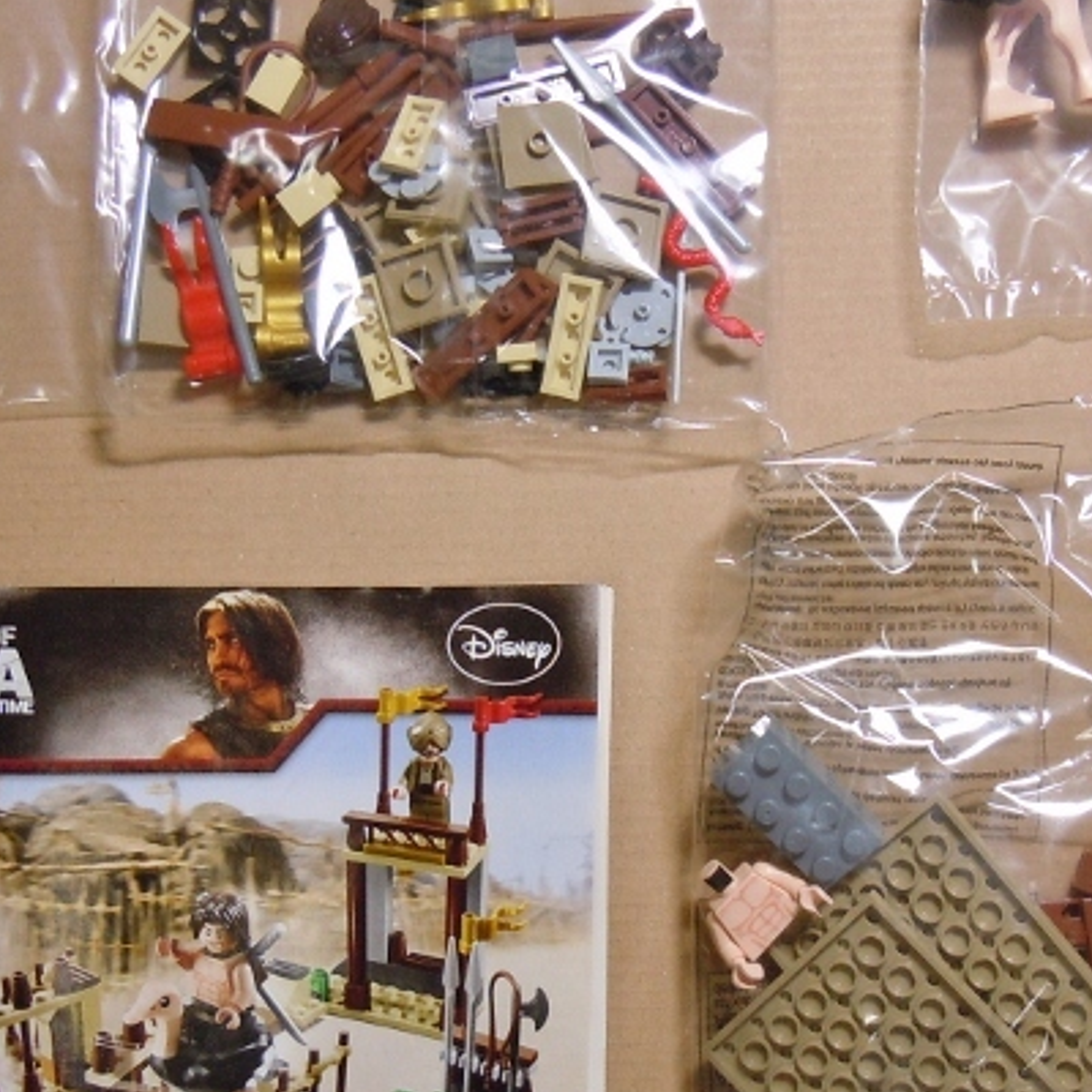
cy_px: 609
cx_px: 612
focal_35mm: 53
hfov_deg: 32.2
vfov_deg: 32.2
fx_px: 1892
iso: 200
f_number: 3.5
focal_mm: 5.4
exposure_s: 1/15
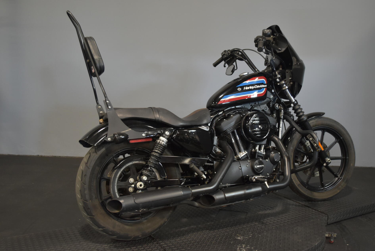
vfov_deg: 37.9
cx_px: 195
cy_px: 122
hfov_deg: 54.4
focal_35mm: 35
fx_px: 365
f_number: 4
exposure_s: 1/30
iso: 1000
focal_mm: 22
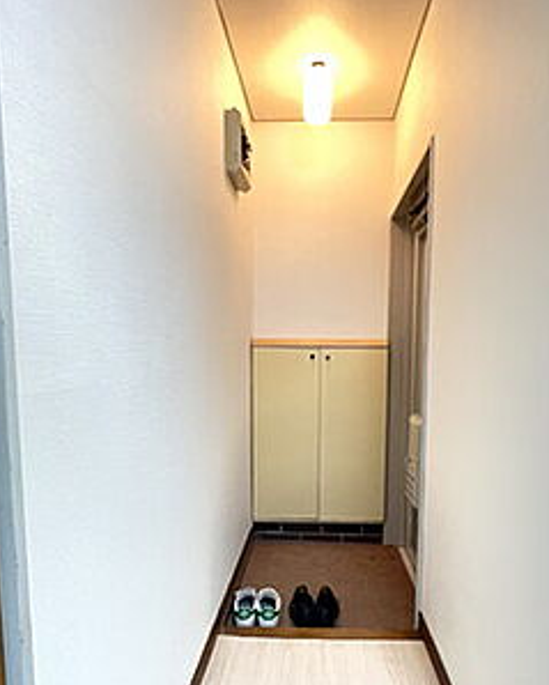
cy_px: 398
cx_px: 303
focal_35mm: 22
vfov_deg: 74.5
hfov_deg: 63.1
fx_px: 446
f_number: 2.4
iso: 500
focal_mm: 1.55
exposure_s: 1/50
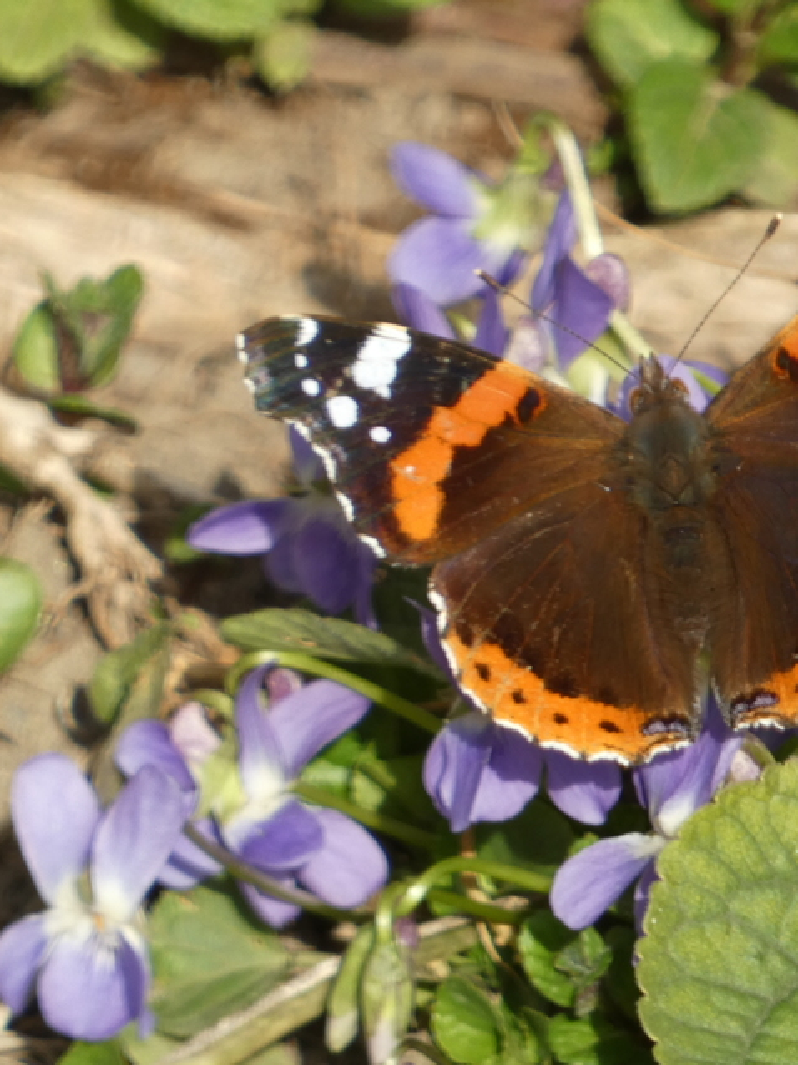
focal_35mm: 1382
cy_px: 532
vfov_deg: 1.4
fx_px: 42507
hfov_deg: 1.1
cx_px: 667
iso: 80
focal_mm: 185
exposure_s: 1/125
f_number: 5.6
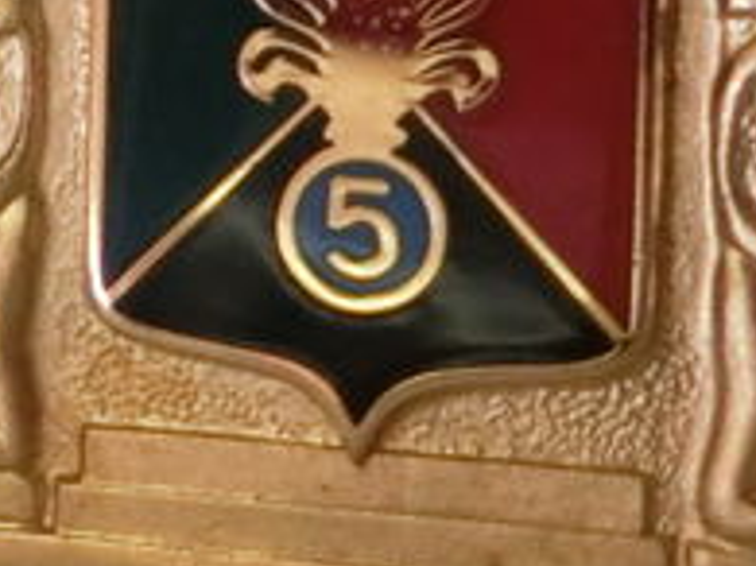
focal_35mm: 149
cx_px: -283
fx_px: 3252
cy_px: -233
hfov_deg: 12.7
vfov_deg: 9.7
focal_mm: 5.2
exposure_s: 1/125
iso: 400
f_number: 3.7
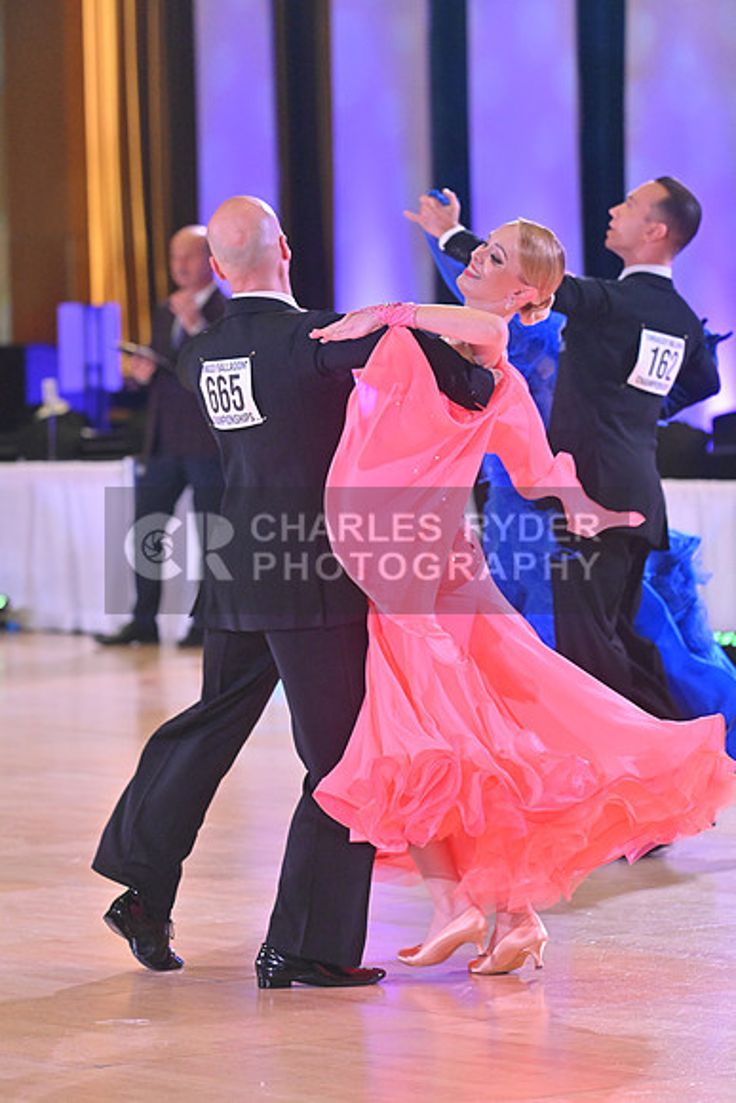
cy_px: 552
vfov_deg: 10.8
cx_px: 368
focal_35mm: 190
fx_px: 5823
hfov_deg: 7.2
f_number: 5
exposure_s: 1/400
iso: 4000
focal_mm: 190
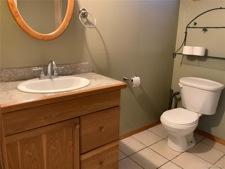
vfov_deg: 48.2
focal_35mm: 29
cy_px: 84
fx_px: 188
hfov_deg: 61.7
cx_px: 112
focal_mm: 3
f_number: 1.8
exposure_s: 1/40
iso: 250
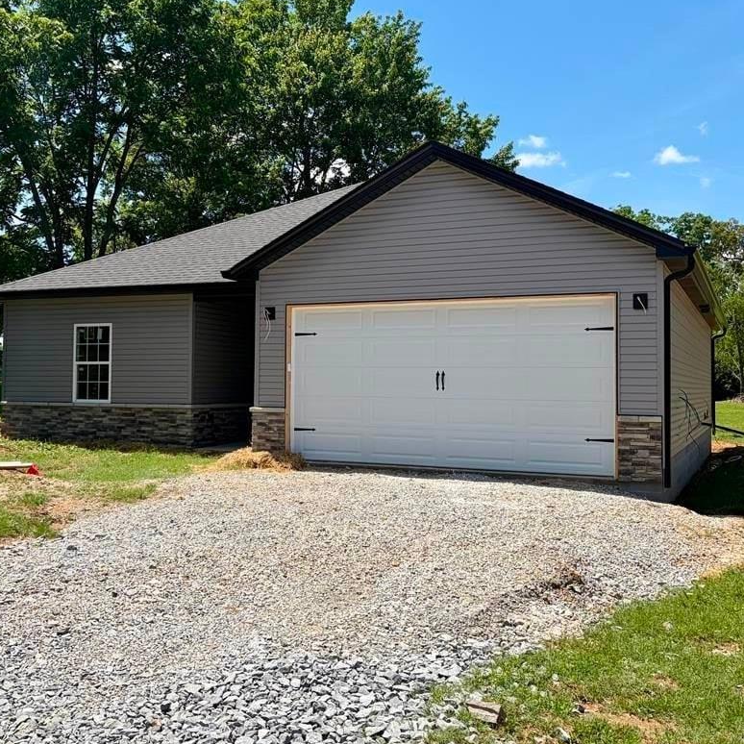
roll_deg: -0.8
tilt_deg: +2.2
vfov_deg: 43.8
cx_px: 315
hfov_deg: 43.7
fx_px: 924
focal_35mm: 38
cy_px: 346
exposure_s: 1/4608
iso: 64
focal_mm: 5.96
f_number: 1.6
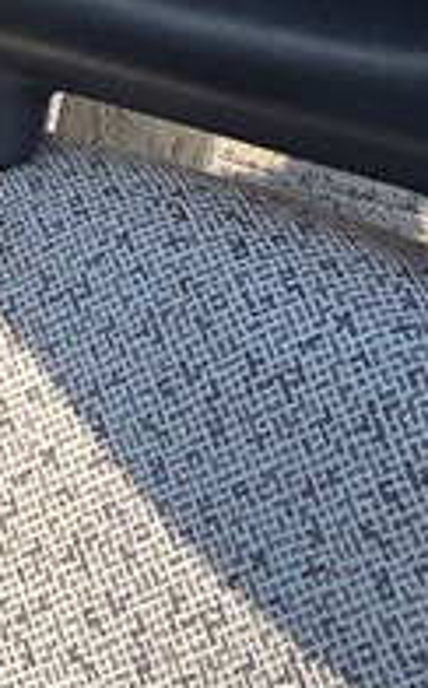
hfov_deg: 14.8
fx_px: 1348
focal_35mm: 72
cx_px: -428
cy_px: -172
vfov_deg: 25.3
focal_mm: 2.2
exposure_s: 1/322
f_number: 2.2
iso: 50
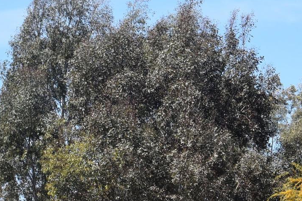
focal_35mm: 315
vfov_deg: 4.4
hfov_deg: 6.5
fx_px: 2642
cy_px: 208
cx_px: 225
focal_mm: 50
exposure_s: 1/250
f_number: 8
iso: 100
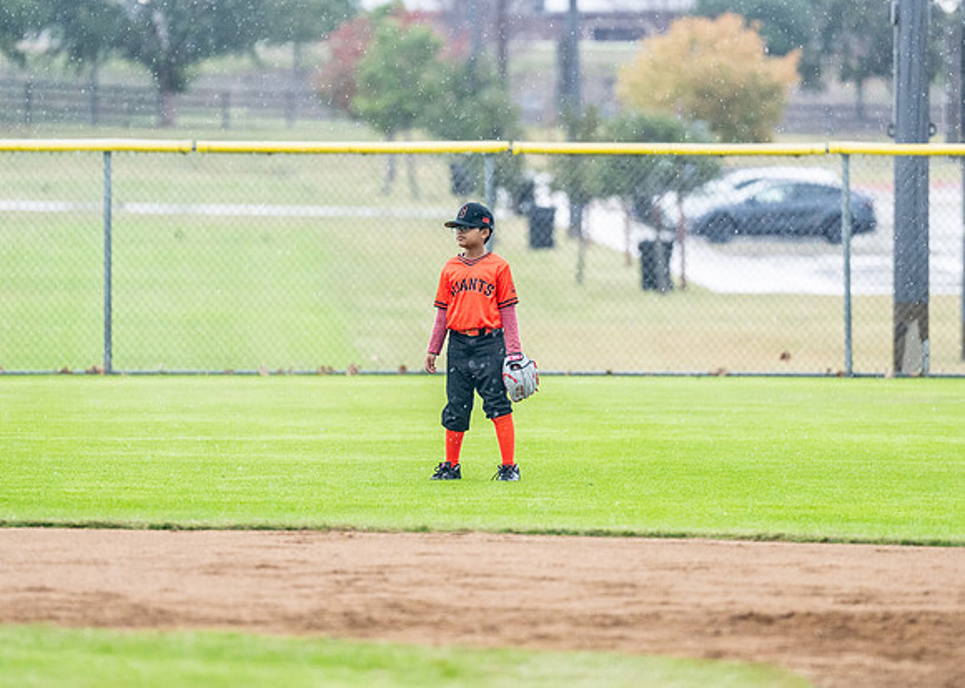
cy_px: 305
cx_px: 457
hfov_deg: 6.1
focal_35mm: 331
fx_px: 9059
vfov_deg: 4.4
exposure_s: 1/1000
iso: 1600
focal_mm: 200
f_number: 2.8
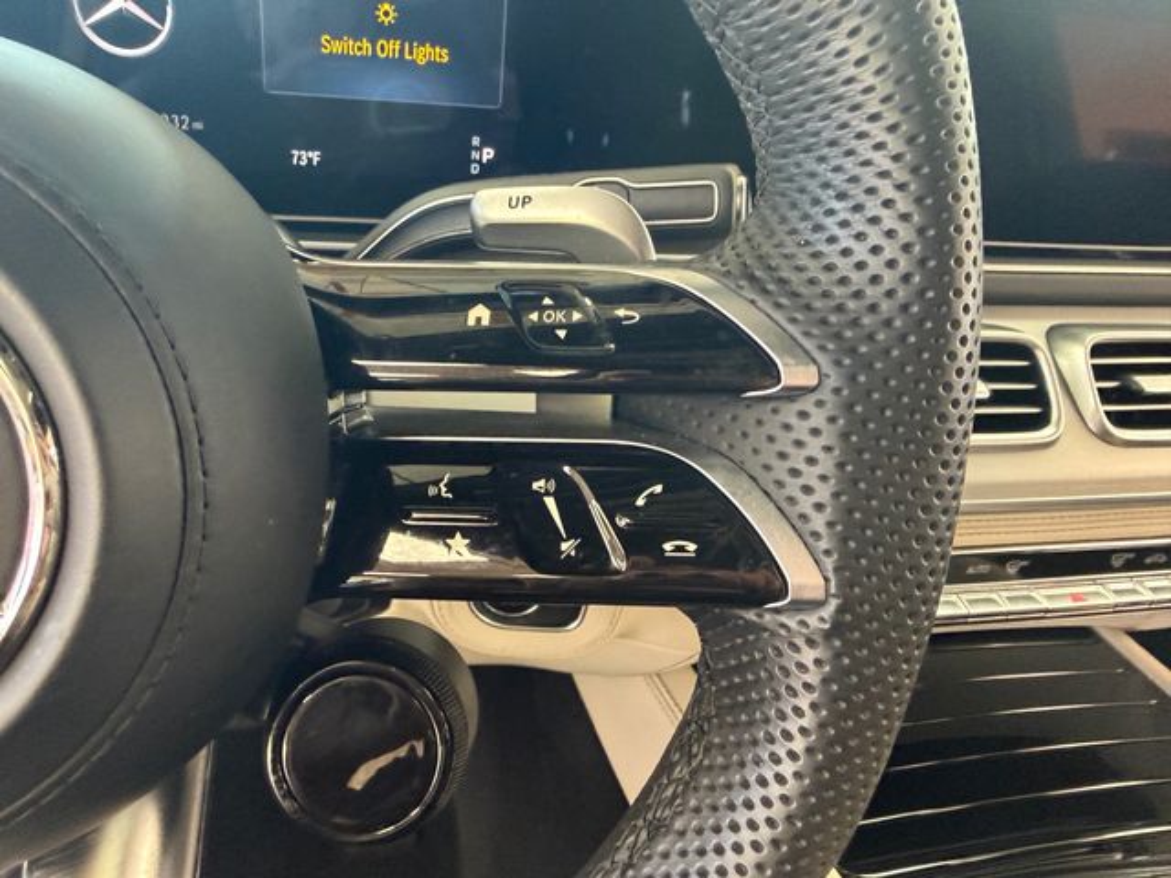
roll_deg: -5.2
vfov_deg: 56.8
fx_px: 812
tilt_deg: -29.4
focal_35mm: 24
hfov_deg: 71.6
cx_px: 586
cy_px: 439
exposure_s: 1/60
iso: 500
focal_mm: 2.22
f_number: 2.2
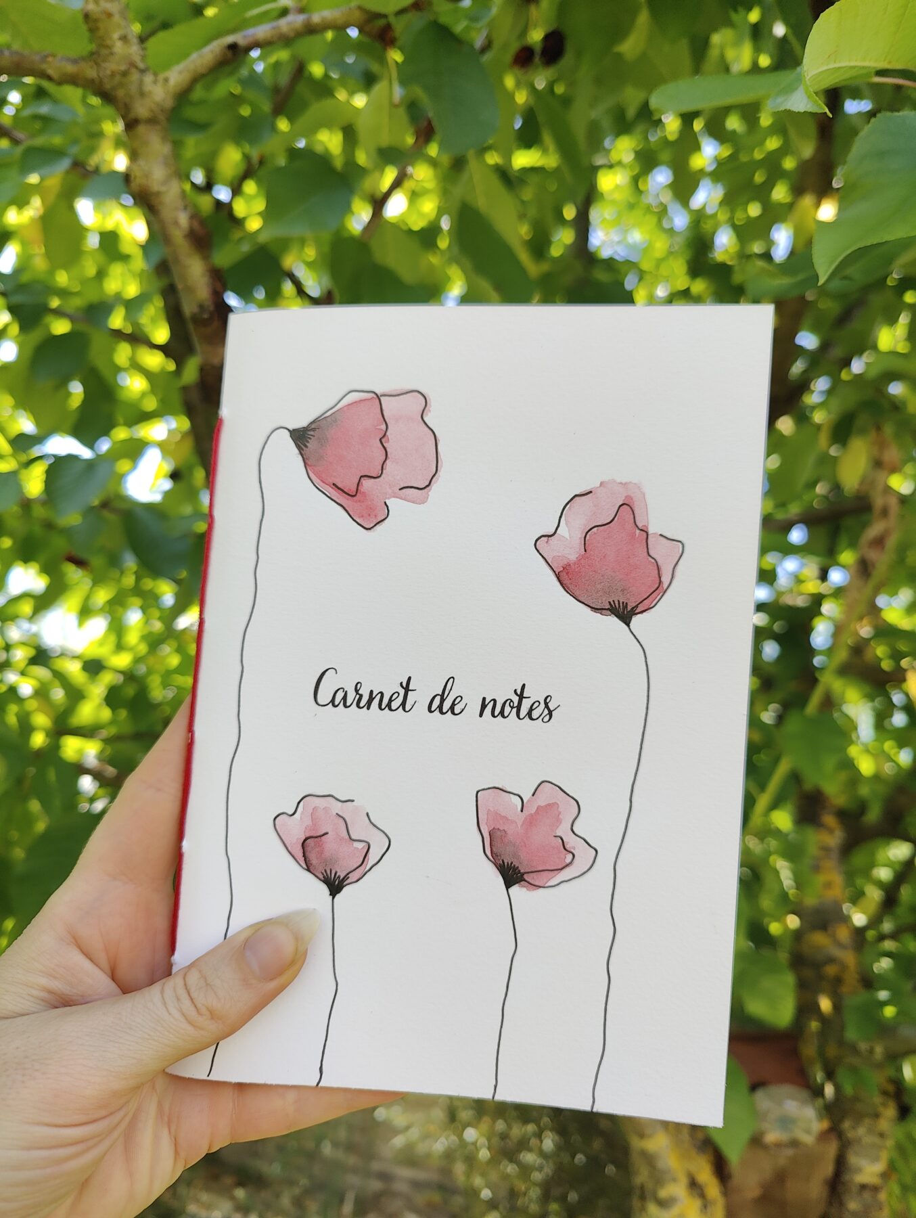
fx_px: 810
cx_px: 458
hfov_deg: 59.0
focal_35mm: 23
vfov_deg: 73.9
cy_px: 609
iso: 50
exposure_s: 1/325
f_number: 1.8
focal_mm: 6.06
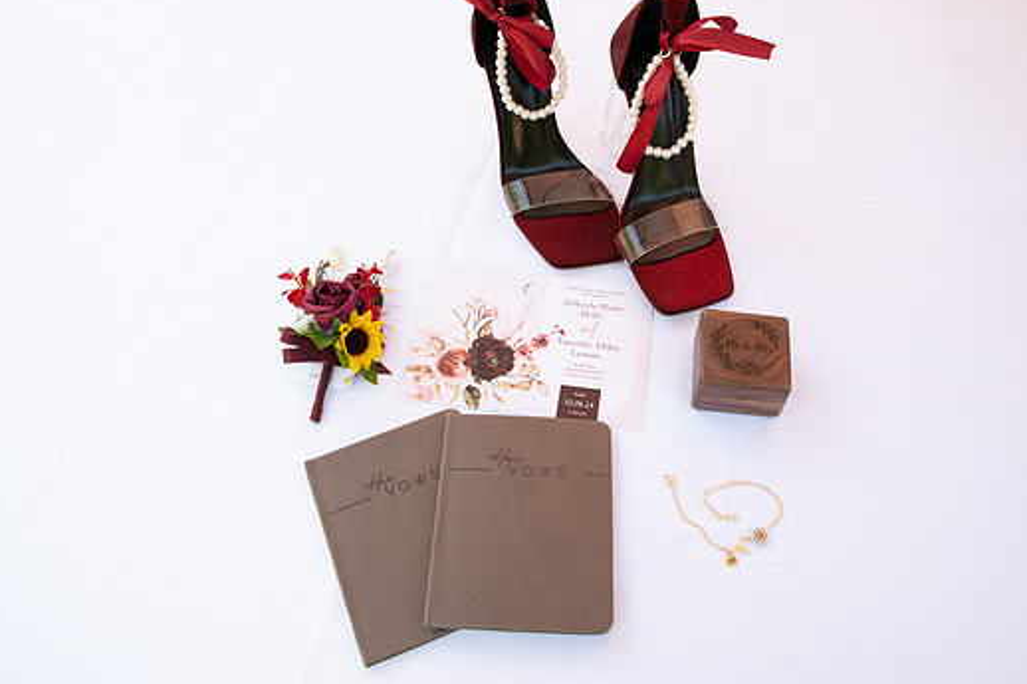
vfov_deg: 46.4
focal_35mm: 28
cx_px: 520
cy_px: 324
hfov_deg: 65.5
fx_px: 798
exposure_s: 1/125
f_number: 6.3
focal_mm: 24
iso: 500
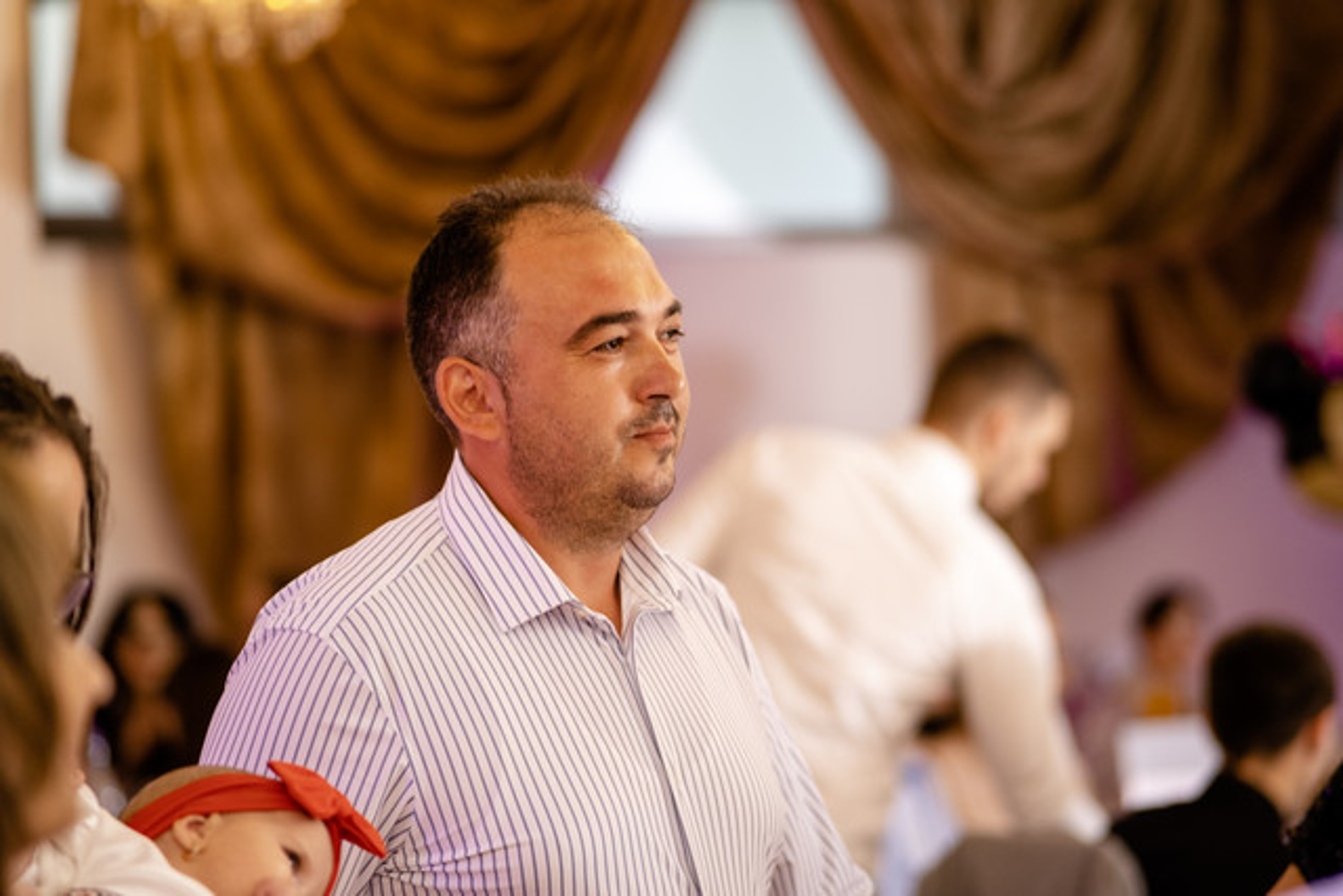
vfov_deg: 10.7
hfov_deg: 16.0
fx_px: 4776
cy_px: 448
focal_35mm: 128
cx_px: 672
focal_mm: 85
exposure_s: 1/250
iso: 640
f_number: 1.8
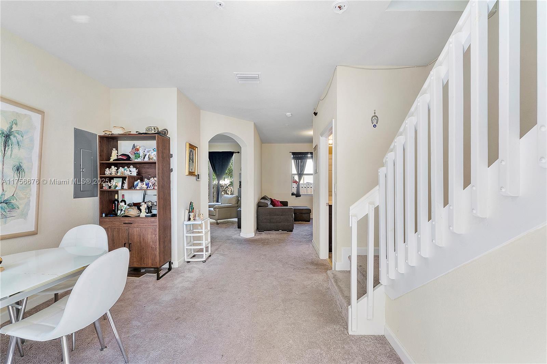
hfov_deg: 100.4
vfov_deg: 77.3
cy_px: 182
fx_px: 228
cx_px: 274
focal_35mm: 15
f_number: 11
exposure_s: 1/5
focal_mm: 10
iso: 160
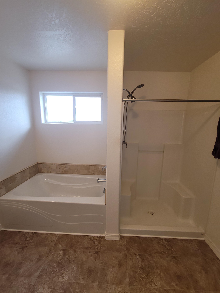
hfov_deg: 89.9
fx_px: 110
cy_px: 146
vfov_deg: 106.2
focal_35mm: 13
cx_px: 110
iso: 80
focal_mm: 2.2
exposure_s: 1/60
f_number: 2.2
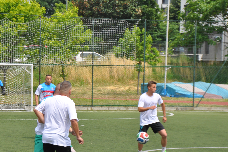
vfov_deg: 8.9
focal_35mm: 154
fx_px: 974
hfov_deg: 13.3
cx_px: 74
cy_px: 113
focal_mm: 66
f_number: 6.3
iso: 200
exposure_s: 1/640
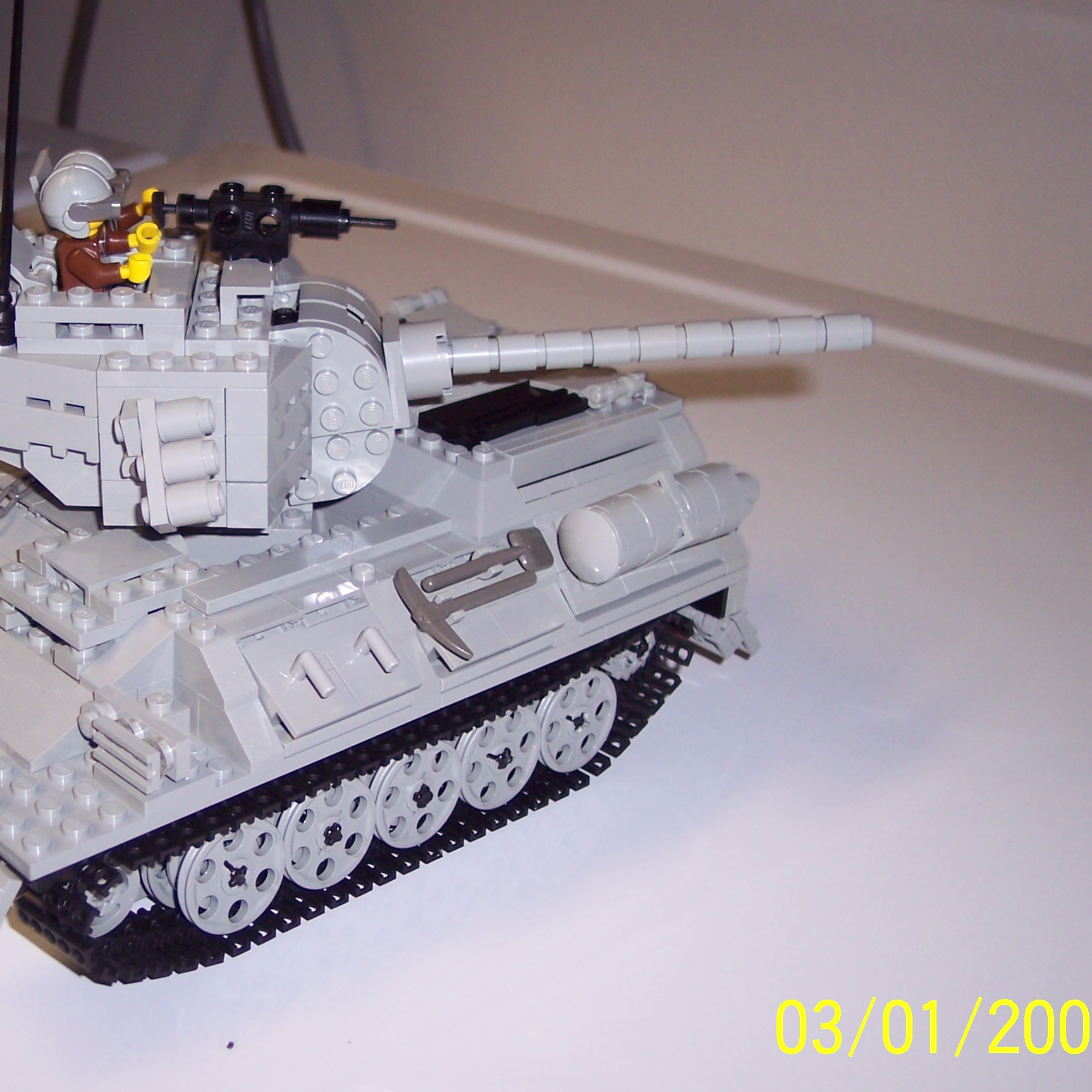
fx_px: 2034
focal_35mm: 57
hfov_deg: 29.7
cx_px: 321
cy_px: 520
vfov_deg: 30.0
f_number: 2.8
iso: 100
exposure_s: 1/60
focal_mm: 8
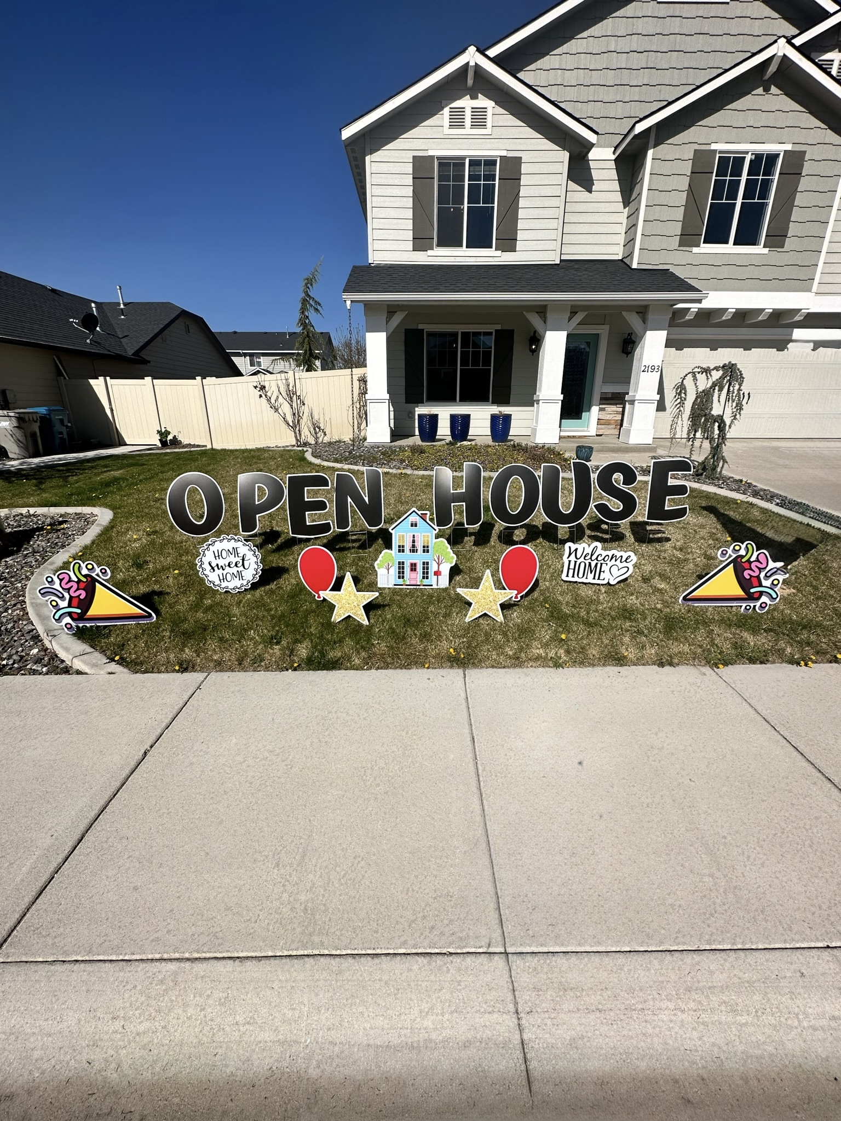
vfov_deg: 102.1
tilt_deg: -19.5
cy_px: 560
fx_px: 454
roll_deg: +0.2
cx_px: 420
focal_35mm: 14
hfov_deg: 85.7
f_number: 2.2
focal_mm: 2.22
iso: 50
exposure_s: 1/4292
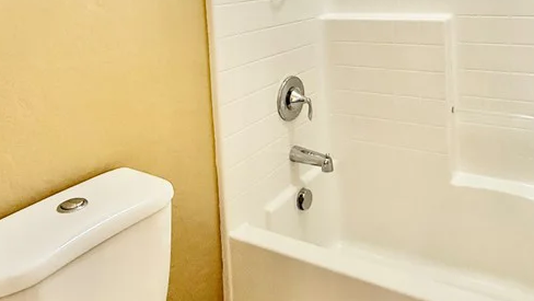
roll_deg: +2.9
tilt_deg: -3.0
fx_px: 453
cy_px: 3
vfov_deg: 33.7
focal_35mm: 32
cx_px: 322
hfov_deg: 60.5
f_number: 2.2
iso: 320
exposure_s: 1/120
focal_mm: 2.22
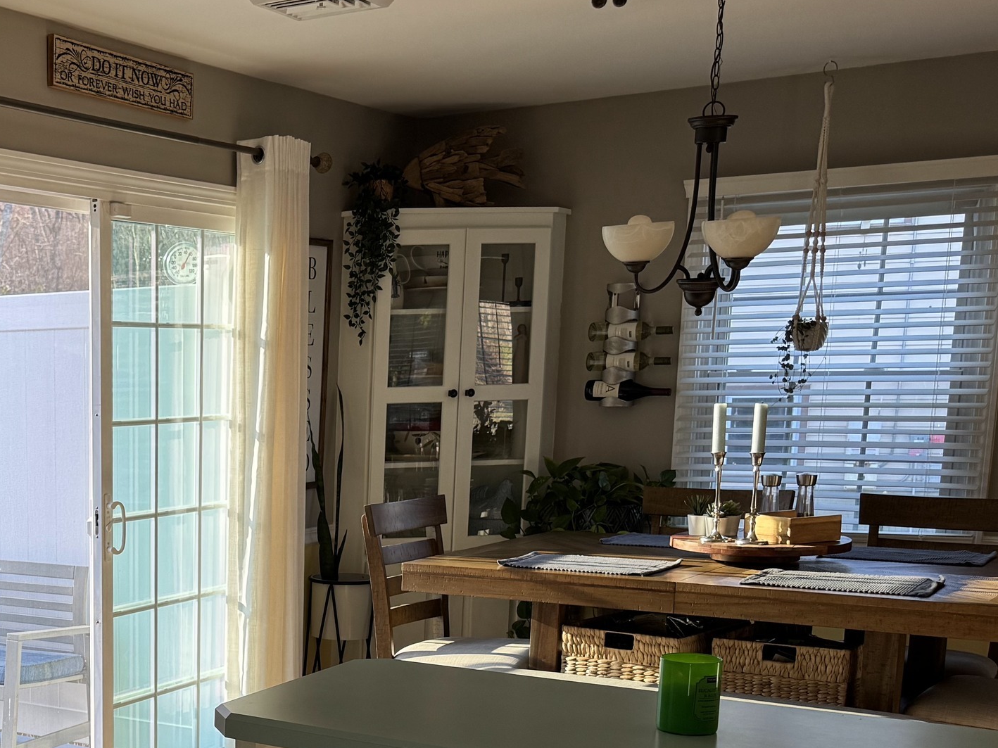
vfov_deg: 27.1
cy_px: 668
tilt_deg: -11.2
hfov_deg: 34.1
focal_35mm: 52
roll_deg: +0.8
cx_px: 35
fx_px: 1499
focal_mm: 6.76
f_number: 1.78
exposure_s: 1/120
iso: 80
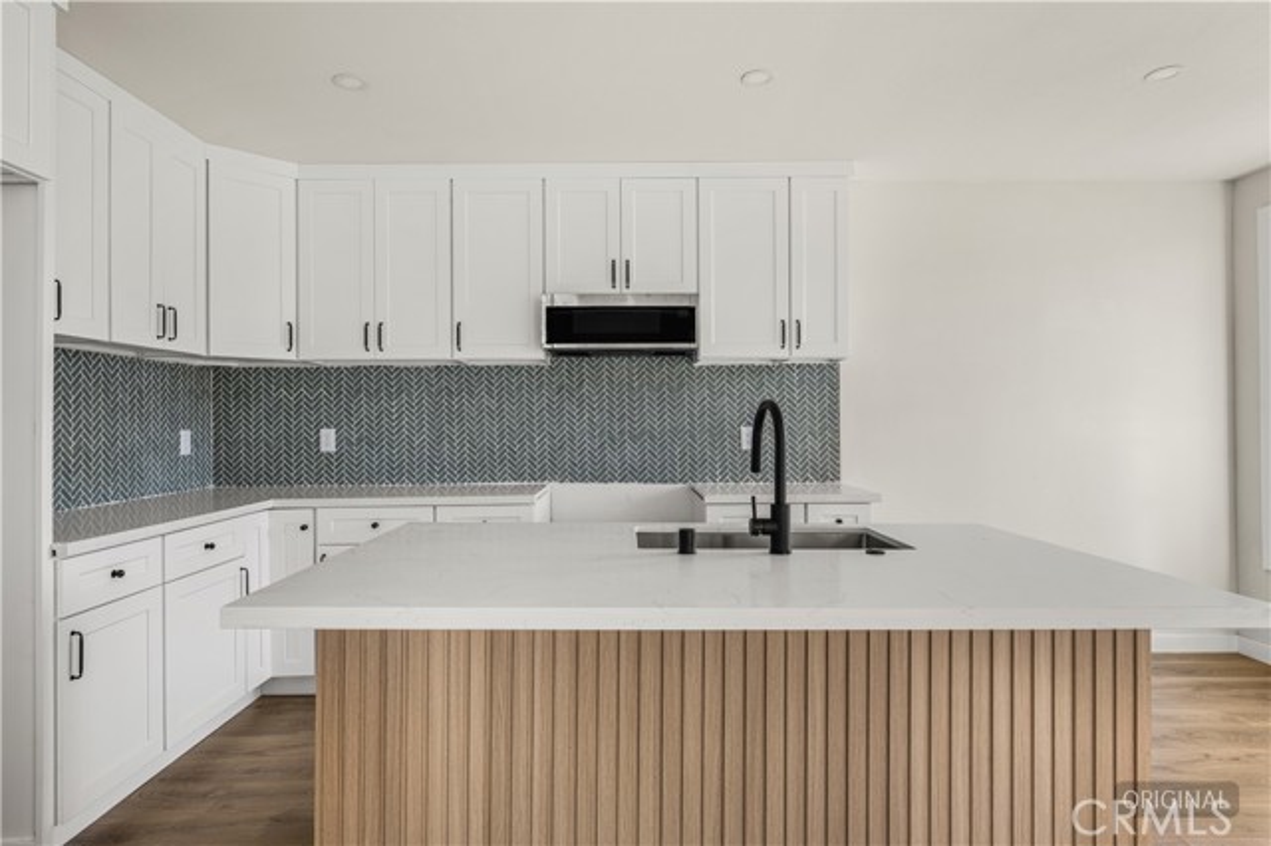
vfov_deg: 63.2
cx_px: 636
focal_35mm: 20
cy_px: 423
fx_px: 688
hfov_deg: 85.5
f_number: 6.3
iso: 80
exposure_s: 1/30
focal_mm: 19.5
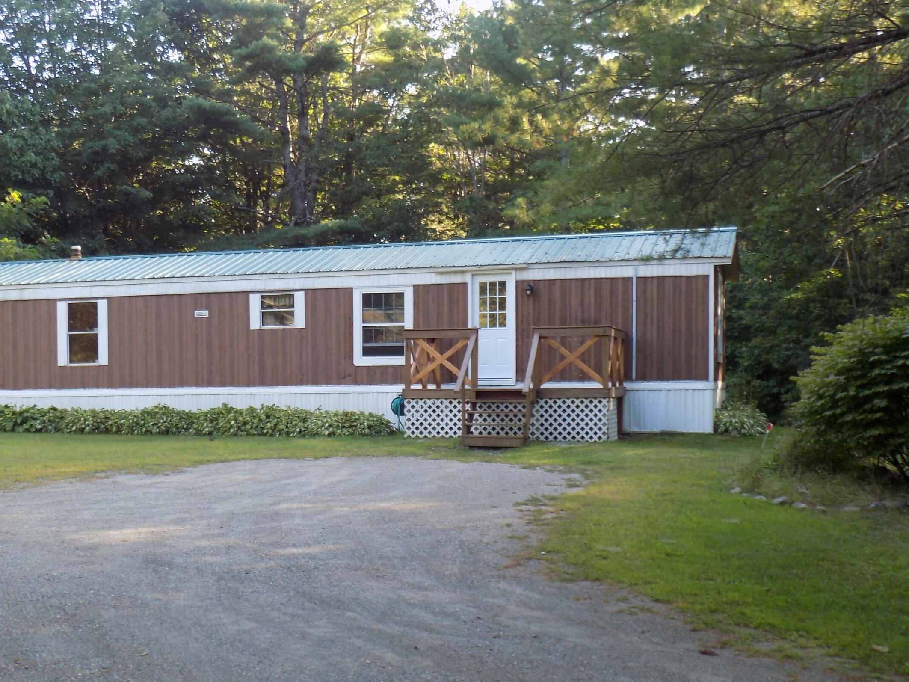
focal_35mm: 48
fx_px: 1261
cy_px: 448
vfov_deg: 30.1
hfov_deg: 39.4
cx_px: 350
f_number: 3.4
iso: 80
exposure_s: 1/50
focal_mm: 6.1
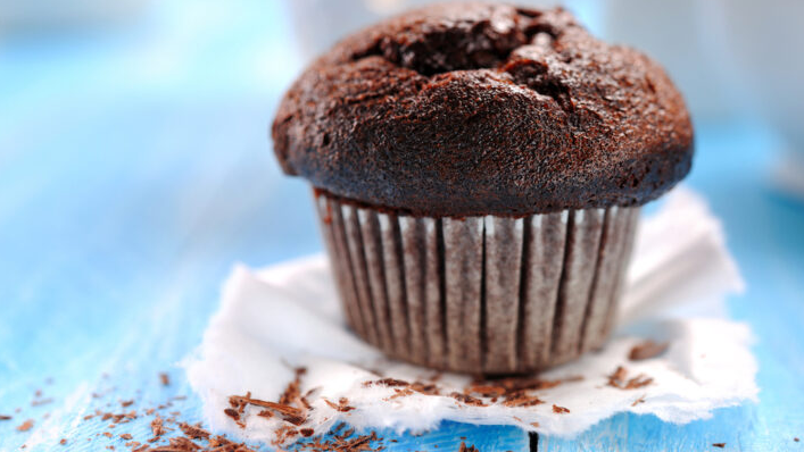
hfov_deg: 32.8
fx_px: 1365
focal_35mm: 64
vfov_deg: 18.8
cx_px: 397
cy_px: 207
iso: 100
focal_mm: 60
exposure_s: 1/40
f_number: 5
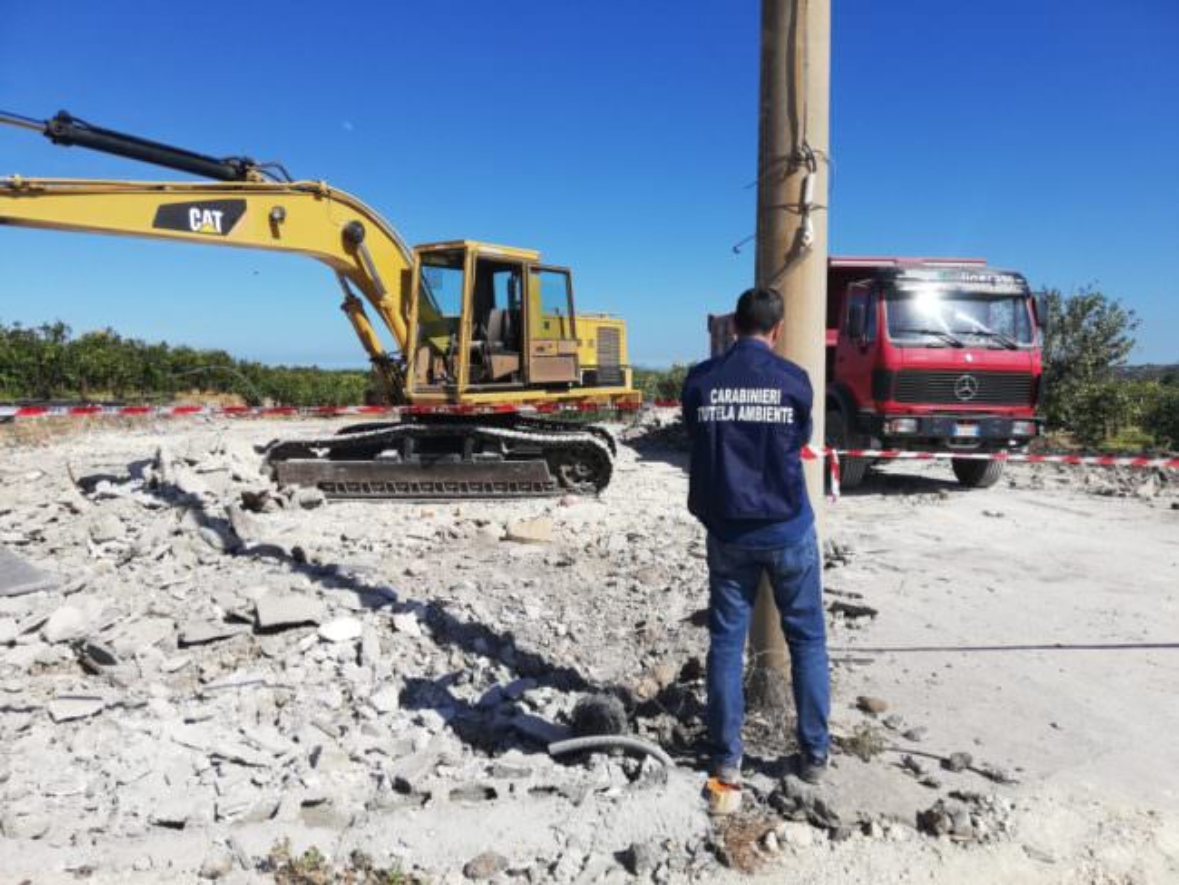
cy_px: 442
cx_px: 590
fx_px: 886
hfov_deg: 67.3
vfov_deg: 53.1
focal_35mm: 26
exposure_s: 1/1196
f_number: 2.2
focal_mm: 3.81
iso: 50
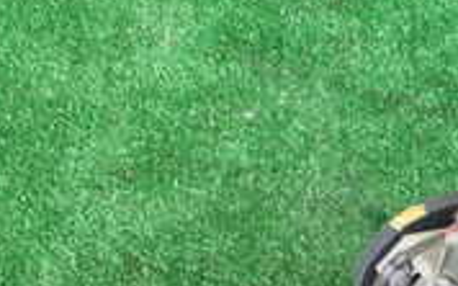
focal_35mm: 107
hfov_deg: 18.0
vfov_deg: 11.6
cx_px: 620
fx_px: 1335
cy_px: 461
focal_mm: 5.4
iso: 200
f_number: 2.3
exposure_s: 1/40
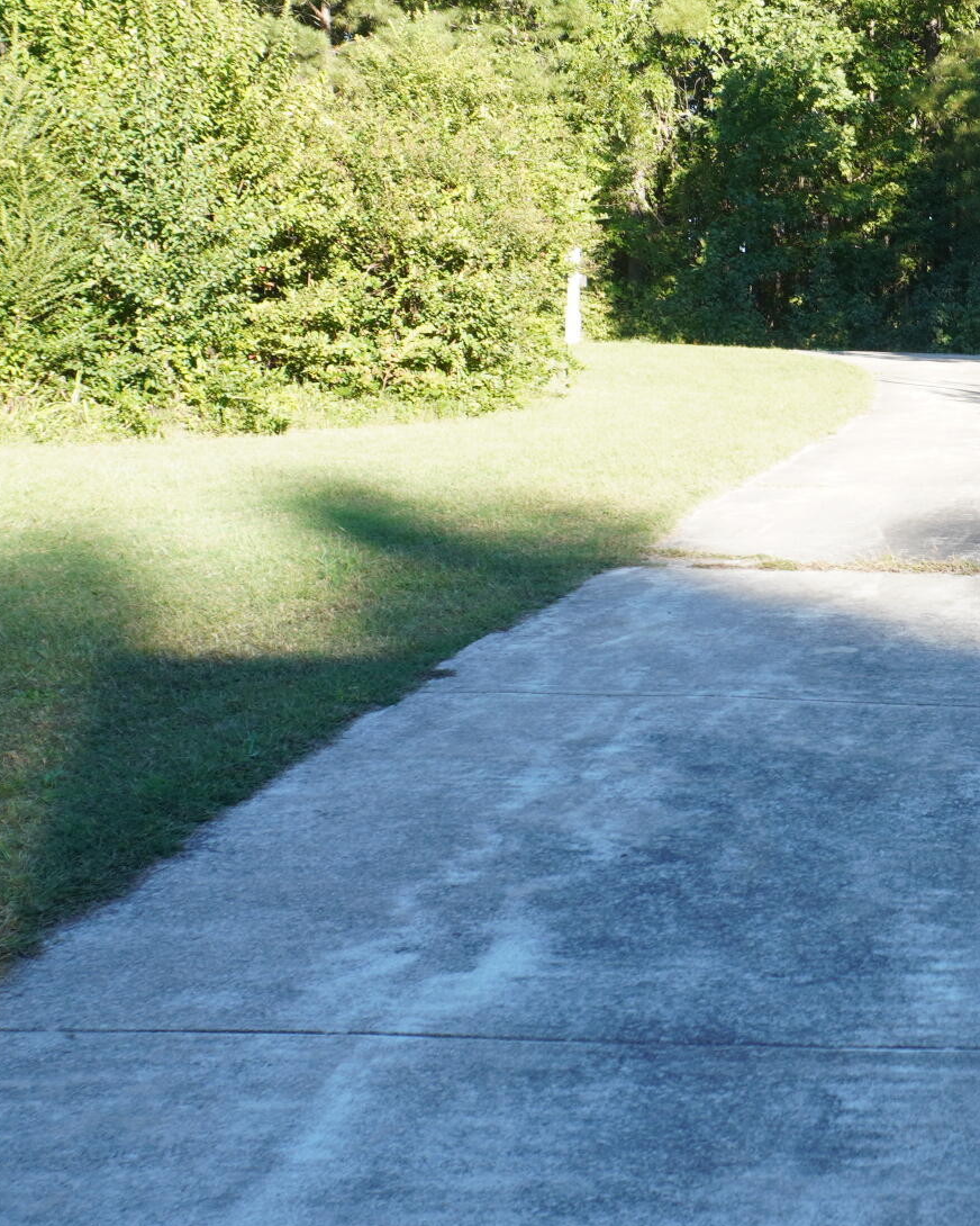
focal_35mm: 62
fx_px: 2248
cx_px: 1120
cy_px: 653
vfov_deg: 30.5
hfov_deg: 22.9
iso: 100
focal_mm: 16
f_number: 5
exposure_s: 1/100
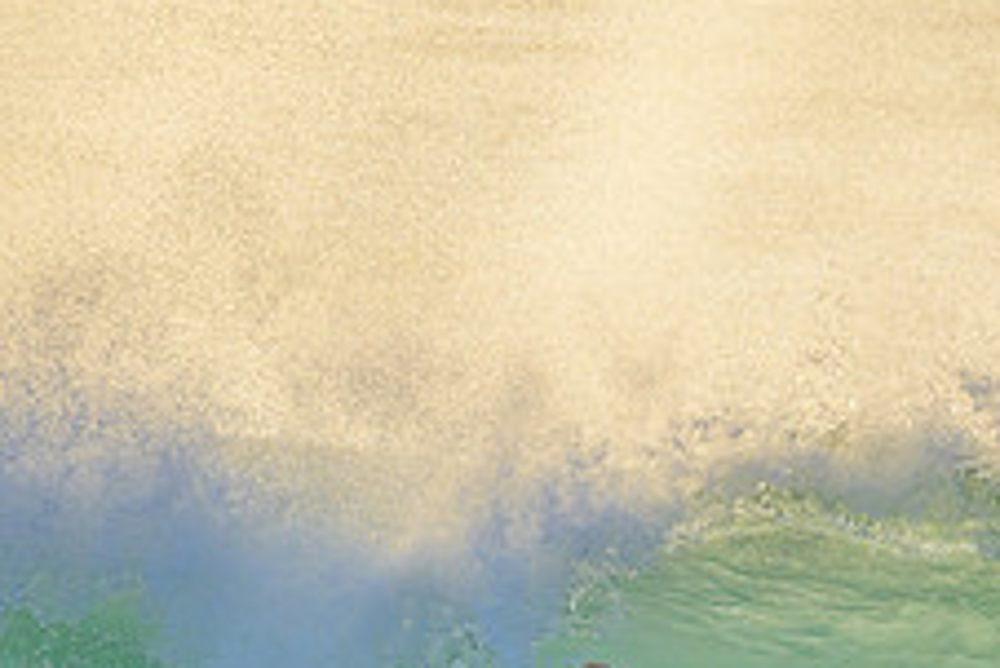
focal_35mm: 2057
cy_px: 838
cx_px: 752
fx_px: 57173
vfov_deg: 0.7
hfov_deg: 1.0
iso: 900
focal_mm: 800
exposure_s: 1/2000
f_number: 6.3
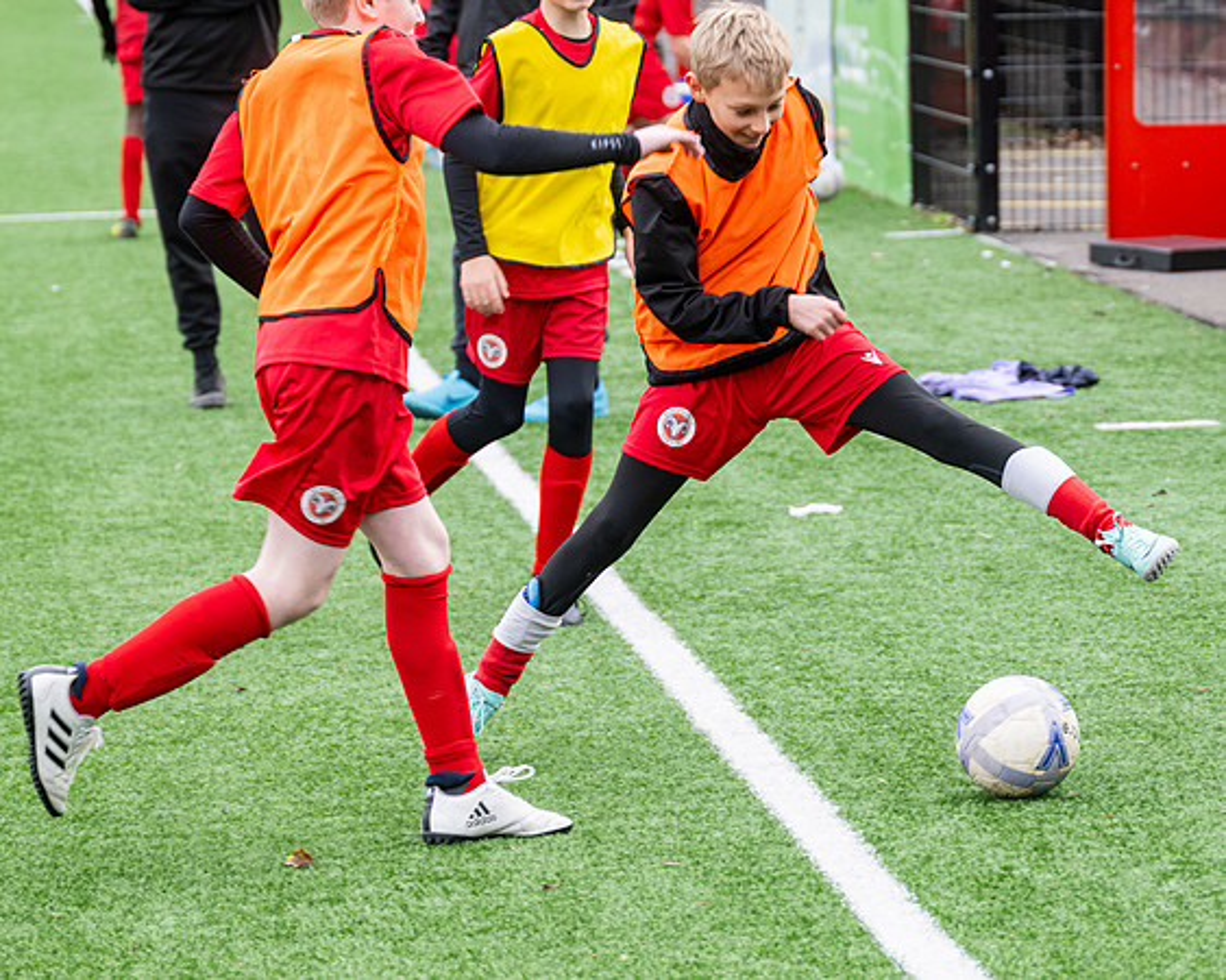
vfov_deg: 8.2
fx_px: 6808
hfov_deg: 10.3
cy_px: 555
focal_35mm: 188
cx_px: 669
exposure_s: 1/320
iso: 200
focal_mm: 98
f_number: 4
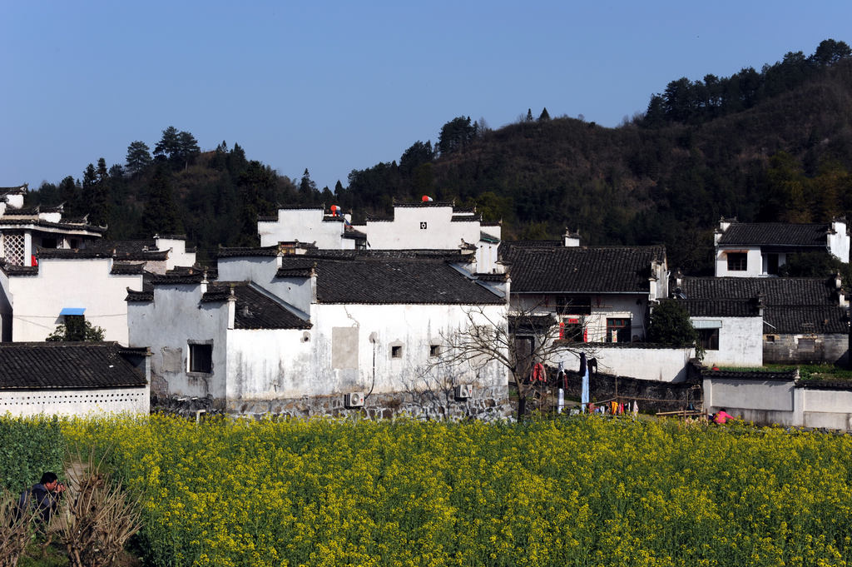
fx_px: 1655
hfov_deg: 28.9
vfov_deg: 19.4
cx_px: 426
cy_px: 284
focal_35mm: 70
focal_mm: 70
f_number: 13
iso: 200
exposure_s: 1/640
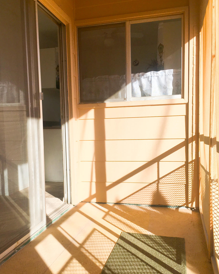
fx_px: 284
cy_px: 154
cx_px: 98
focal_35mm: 35
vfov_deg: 51.4
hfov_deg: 42.2
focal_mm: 4.15
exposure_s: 1/377
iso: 25
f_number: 2.2
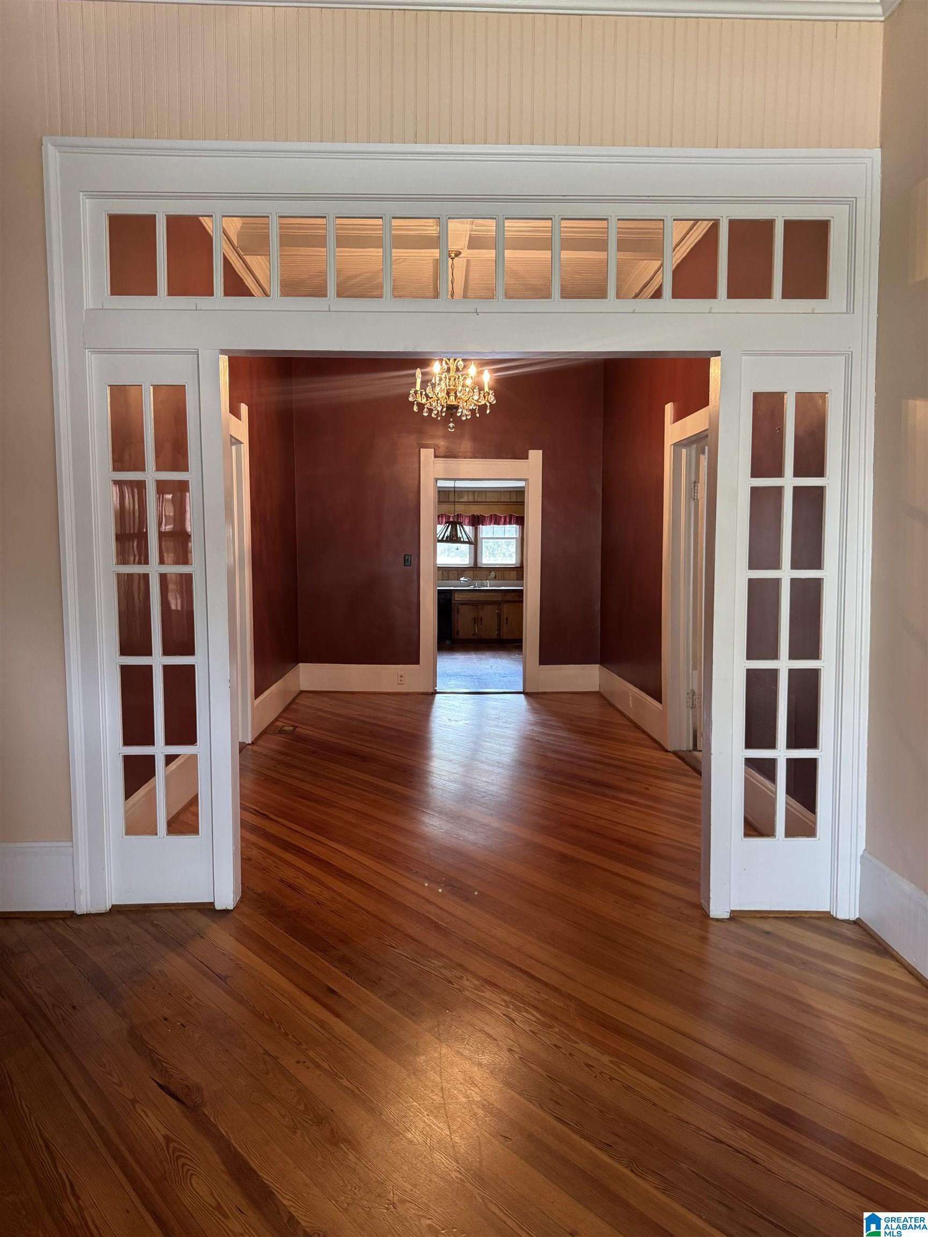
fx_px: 858
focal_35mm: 24
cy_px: 618
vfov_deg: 71.6
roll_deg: -0.9
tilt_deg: -1.4
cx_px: 464
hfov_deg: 56.8
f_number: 1.78
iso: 320
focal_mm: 6.76
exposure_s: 1/60
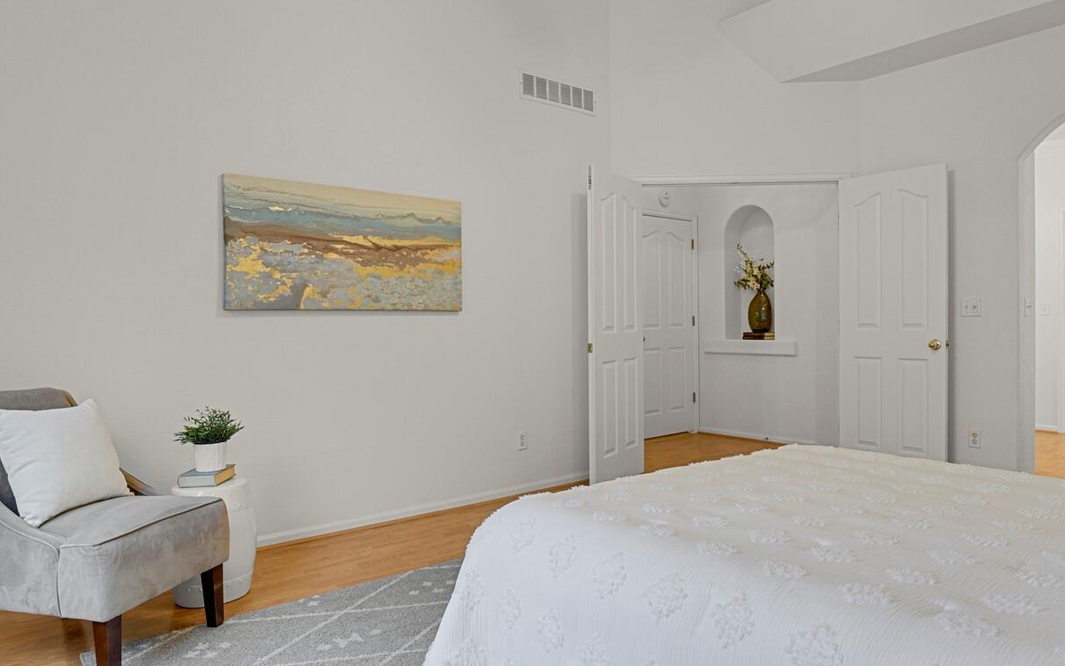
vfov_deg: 53.0
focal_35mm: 23
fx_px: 668
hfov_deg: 77.0
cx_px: 578
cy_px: 329
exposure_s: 2.5
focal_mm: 17
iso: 250
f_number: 8
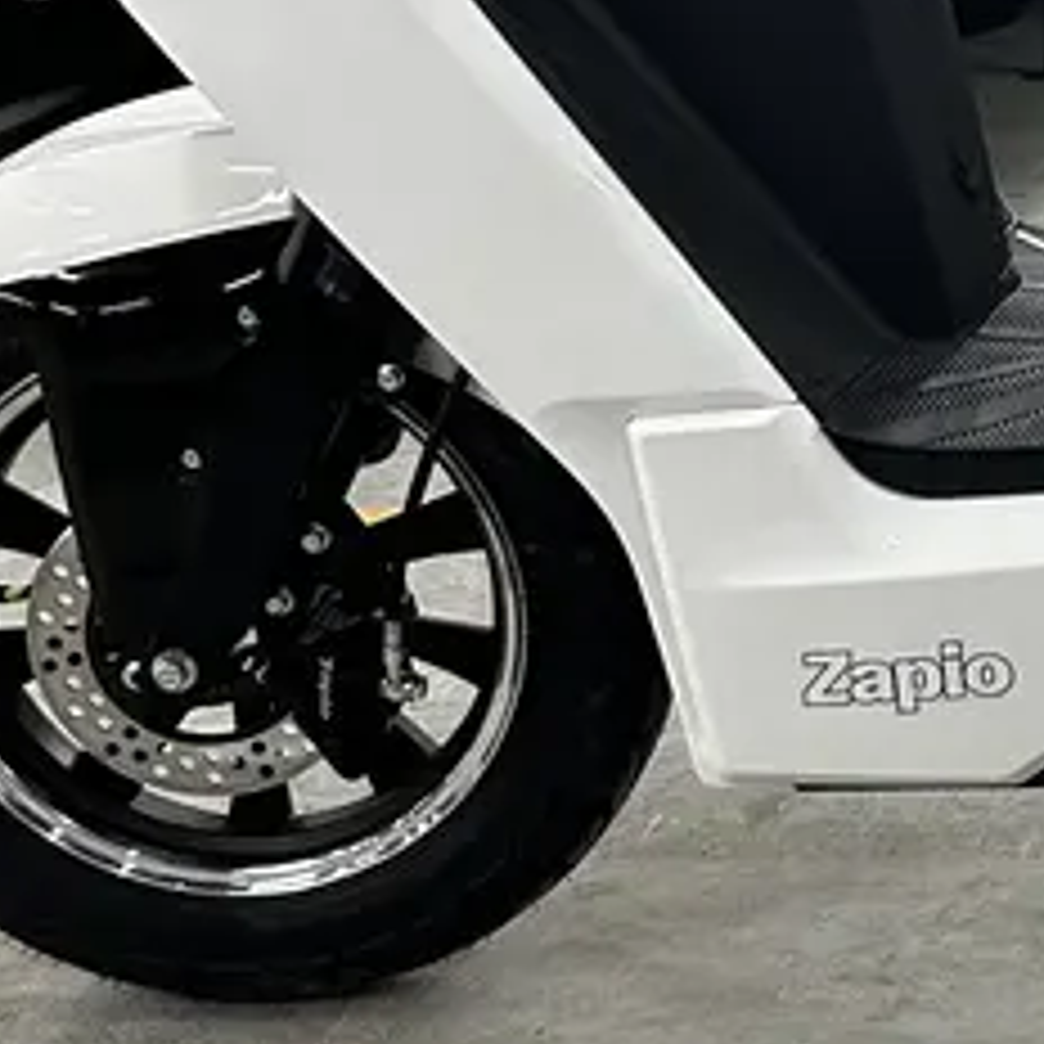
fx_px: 3378
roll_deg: -0.1
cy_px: 68
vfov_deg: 17.3
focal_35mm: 99
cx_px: 1598
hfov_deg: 16.0
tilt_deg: -10.6
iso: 125
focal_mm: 5.7
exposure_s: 1/100
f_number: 1.5
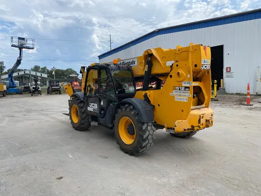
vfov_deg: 53.1
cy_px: 98
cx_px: 130
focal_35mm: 26
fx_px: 196
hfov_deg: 67.3
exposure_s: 1/2315
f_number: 1.8
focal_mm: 4.25
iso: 32
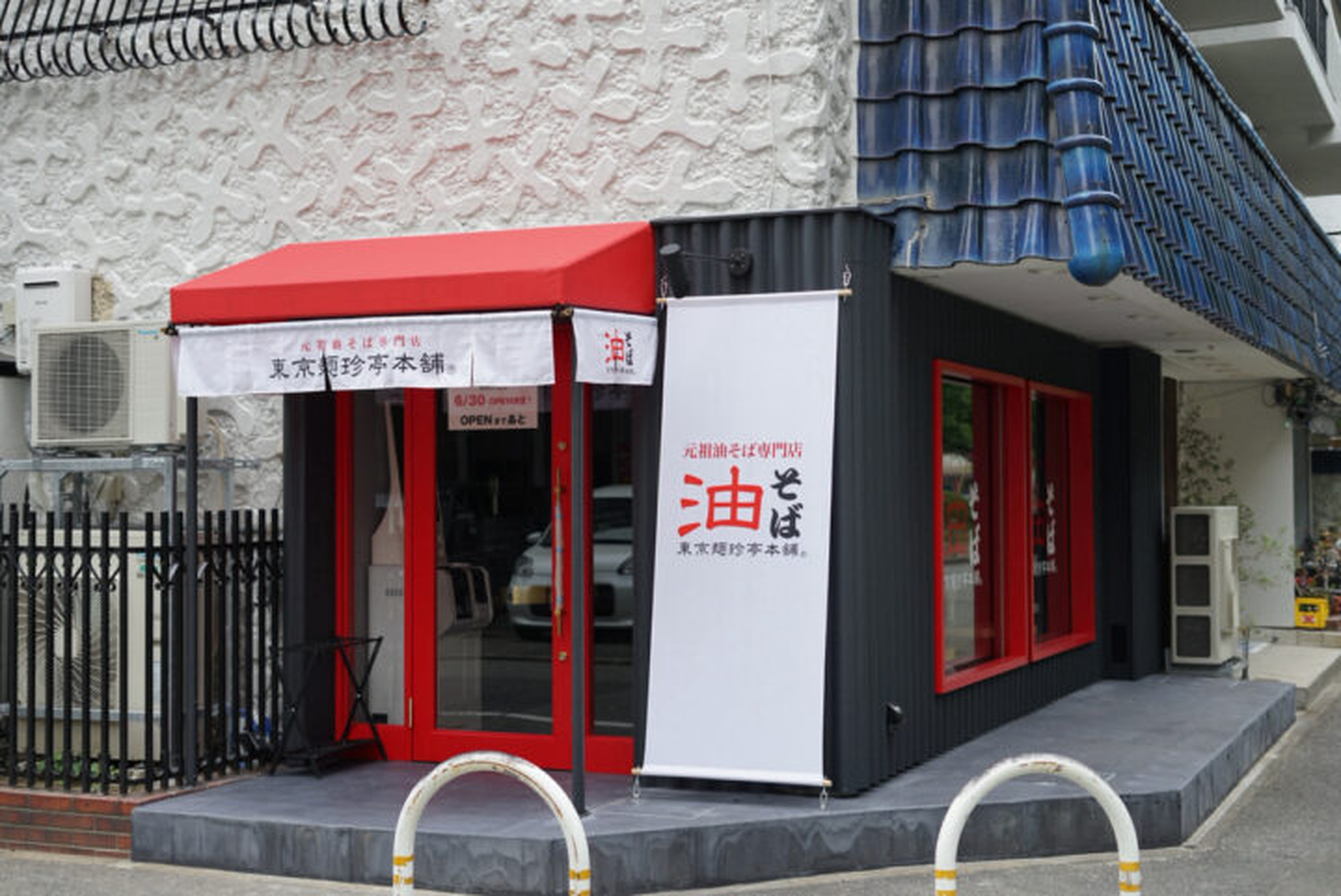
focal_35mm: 50
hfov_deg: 39.6
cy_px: 448
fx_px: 1864
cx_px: 670
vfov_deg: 27.0
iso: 100
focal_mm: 50
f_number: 2.5
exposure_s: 1/320
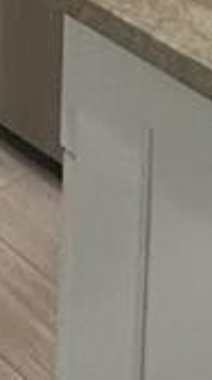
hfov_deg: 8.3
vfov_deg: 13.8
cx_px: -525
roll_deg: +0.2
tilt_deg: -3.8
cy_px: -541
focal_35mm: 109
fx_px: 1094
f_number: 2.2
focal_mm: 2.22
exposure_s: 1/120
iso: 160
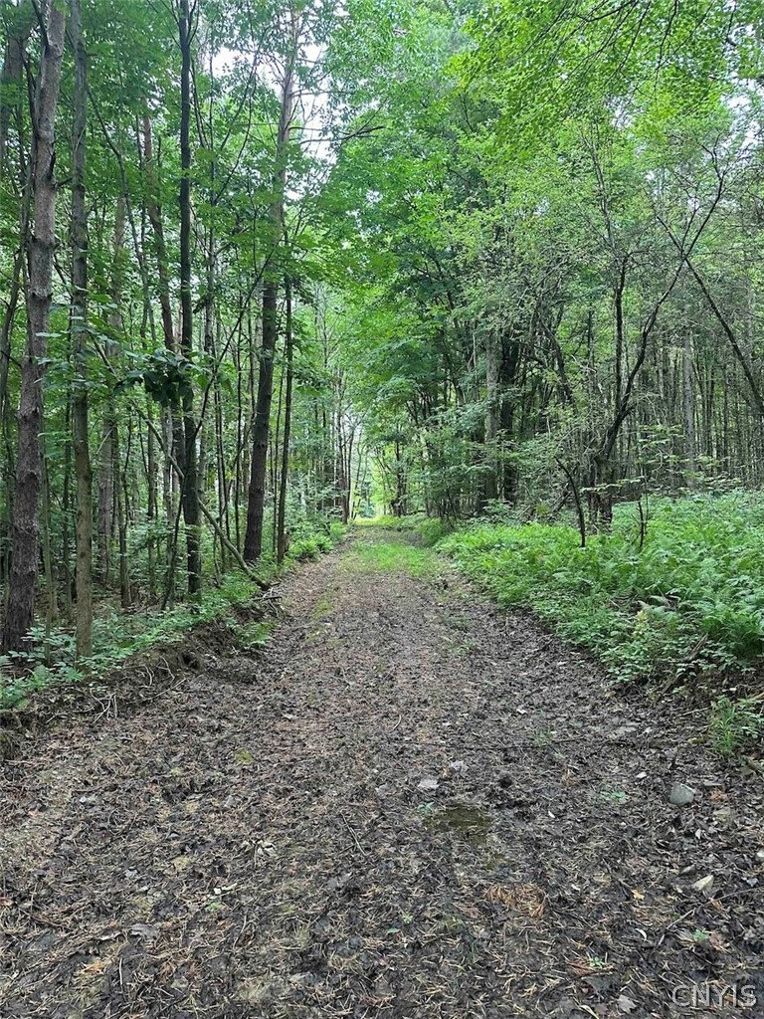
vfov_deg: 71.6
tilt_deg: +4.1
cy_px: 510
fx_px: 706
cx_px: 382
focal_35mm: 24
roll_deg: +0.2
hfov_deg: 56.8
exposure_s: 1/60
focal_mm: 6.86
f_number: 1.78
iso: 250
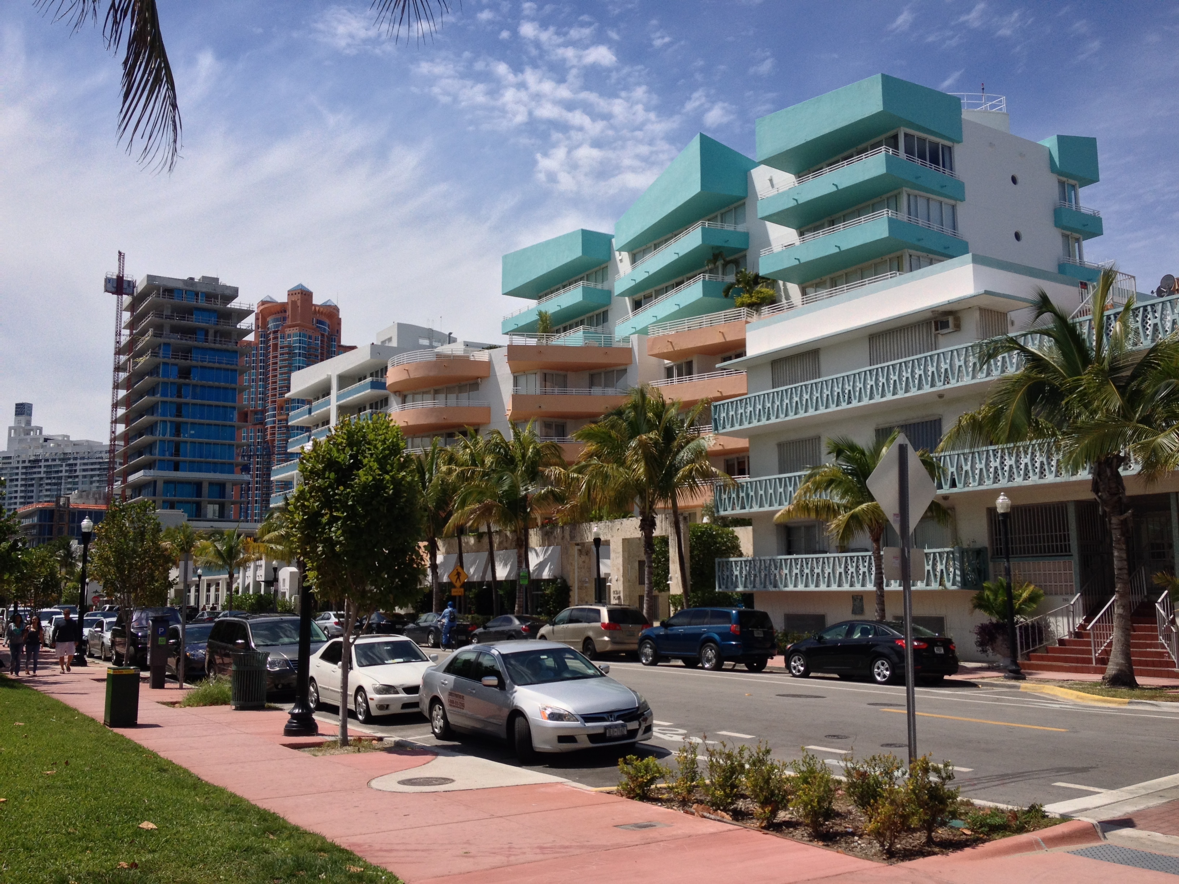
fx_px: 1192
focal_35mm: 35
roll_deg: +1.2
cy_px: 442
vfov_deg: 40.7
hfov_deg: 52.6
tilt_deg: +5.7
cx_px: 590
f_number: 2.4
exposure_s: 1/2513
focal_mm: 4.28
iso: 50
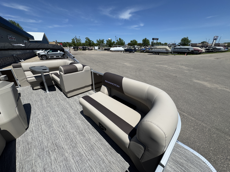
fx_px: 93
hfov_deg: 102.1
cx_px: 115
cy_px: 86
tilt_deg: -23.6
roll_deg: +0.3
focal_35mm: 14
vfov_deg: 85.7
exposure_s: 1/3247
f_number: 2.2
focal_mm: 2.22
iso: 50
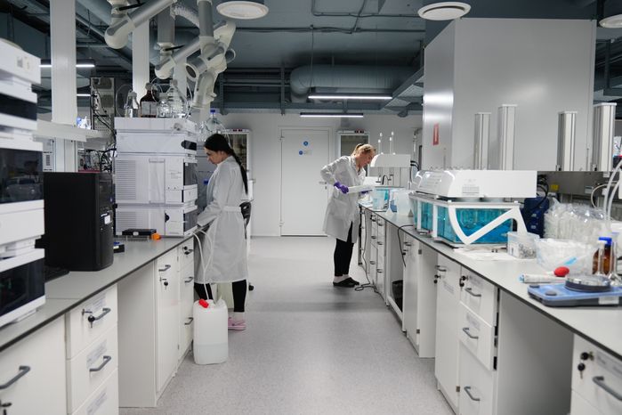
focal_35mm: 29
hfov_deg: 63.7
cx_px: 311
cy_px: 208
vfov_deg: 45.0
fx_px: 501
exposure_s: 1/250
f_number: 3.5
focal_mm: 29
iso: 1250
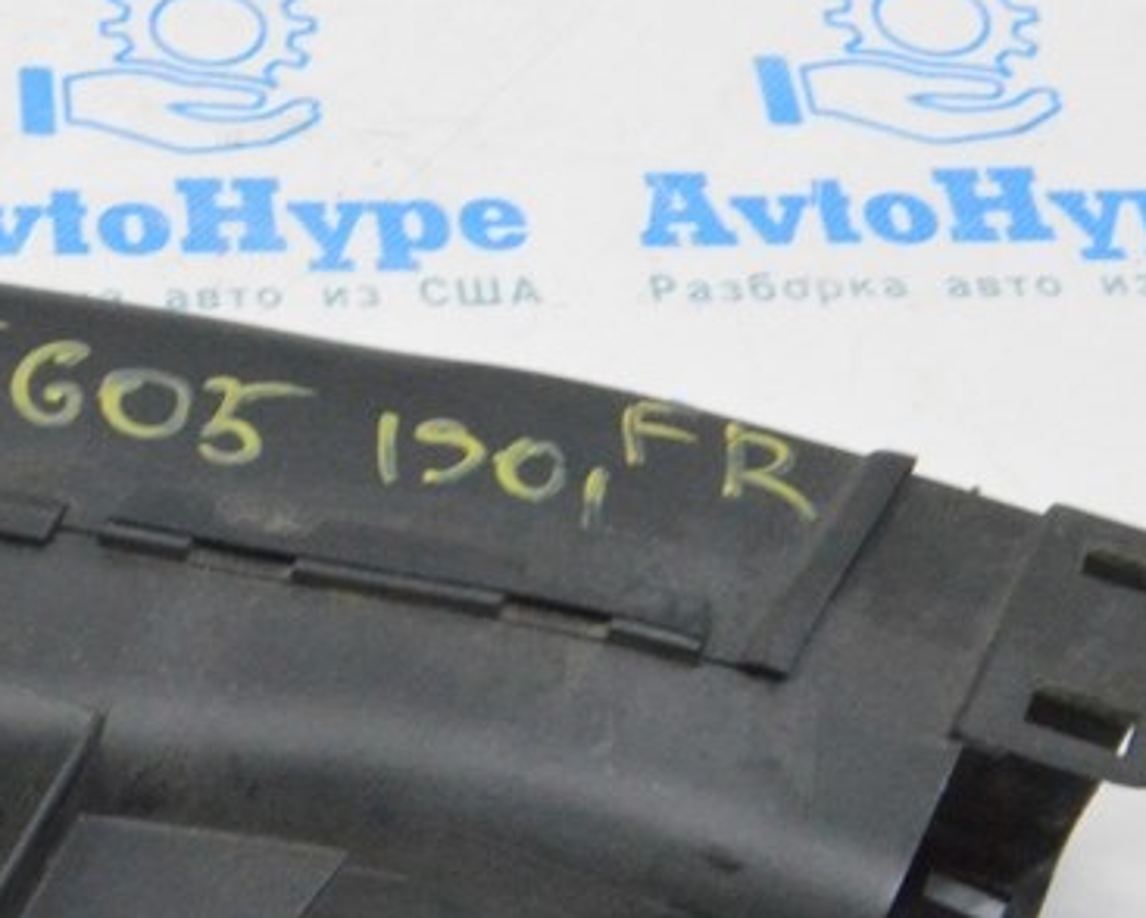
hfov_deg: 18.2
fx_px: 3461
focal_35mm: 102
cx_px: -62
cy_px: 436
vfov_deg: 15.1
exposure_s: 1/20
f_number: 20
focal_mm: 26
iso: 6400
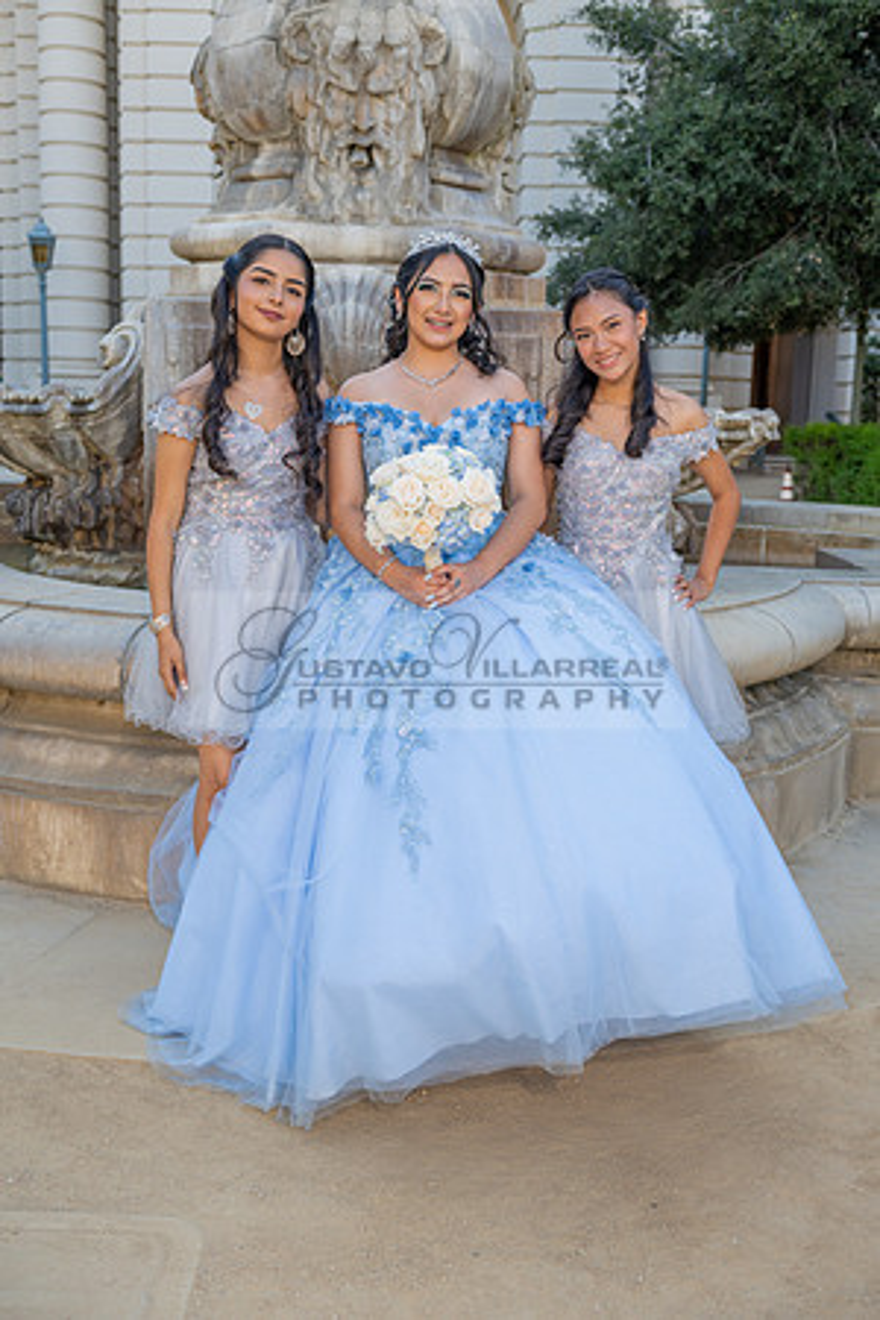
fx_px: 1393
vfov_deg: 50.7
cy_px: 660
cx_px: 440
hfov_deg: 35.1
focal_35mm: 38
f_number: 4
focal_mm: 38
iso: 200
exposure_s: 1/200
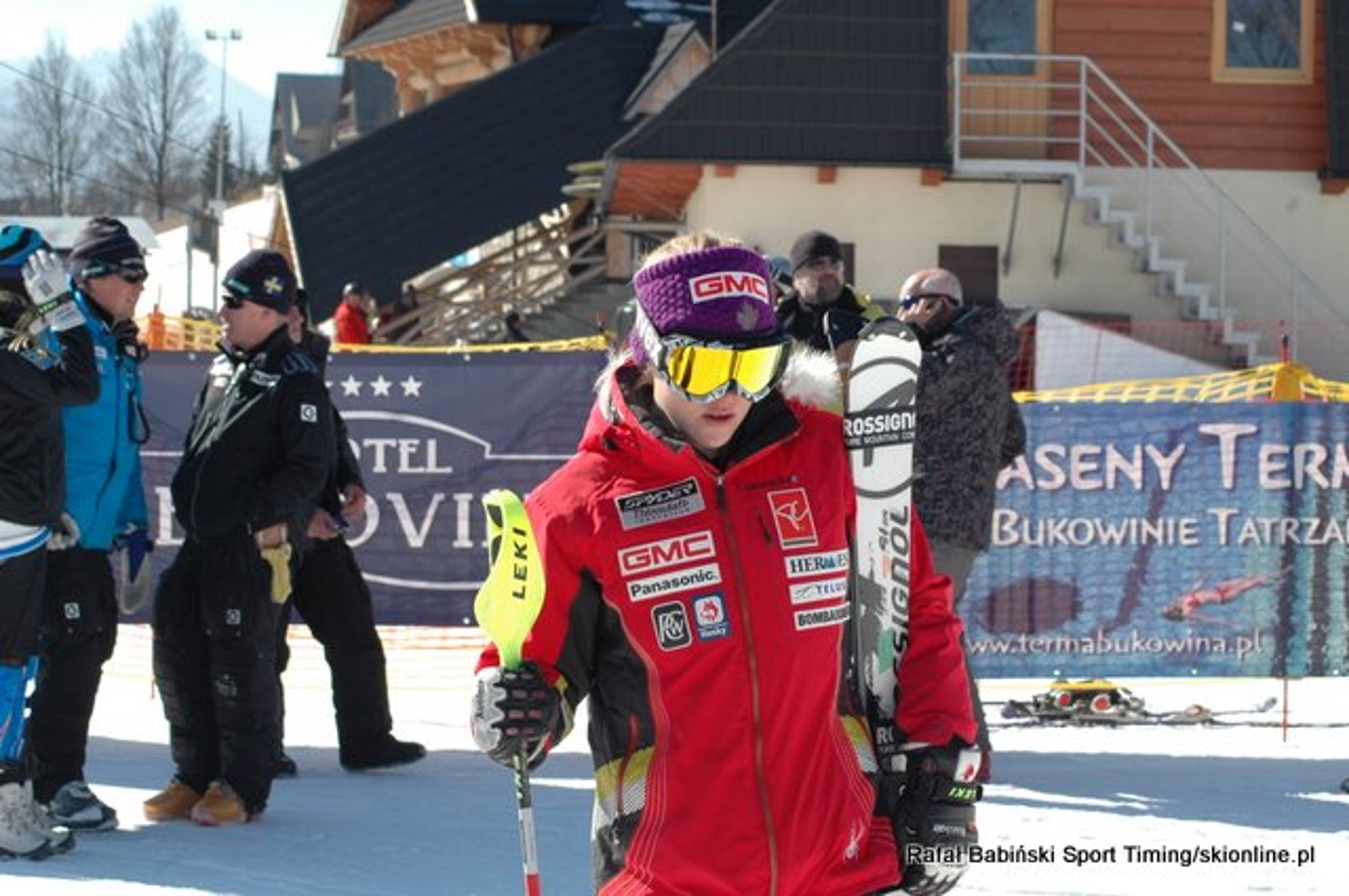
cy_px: 448
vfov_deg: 13.0
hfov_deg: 19.5
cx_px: 674
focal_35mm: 105
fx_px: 3930
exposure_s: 1/320
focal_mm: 70
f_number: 9
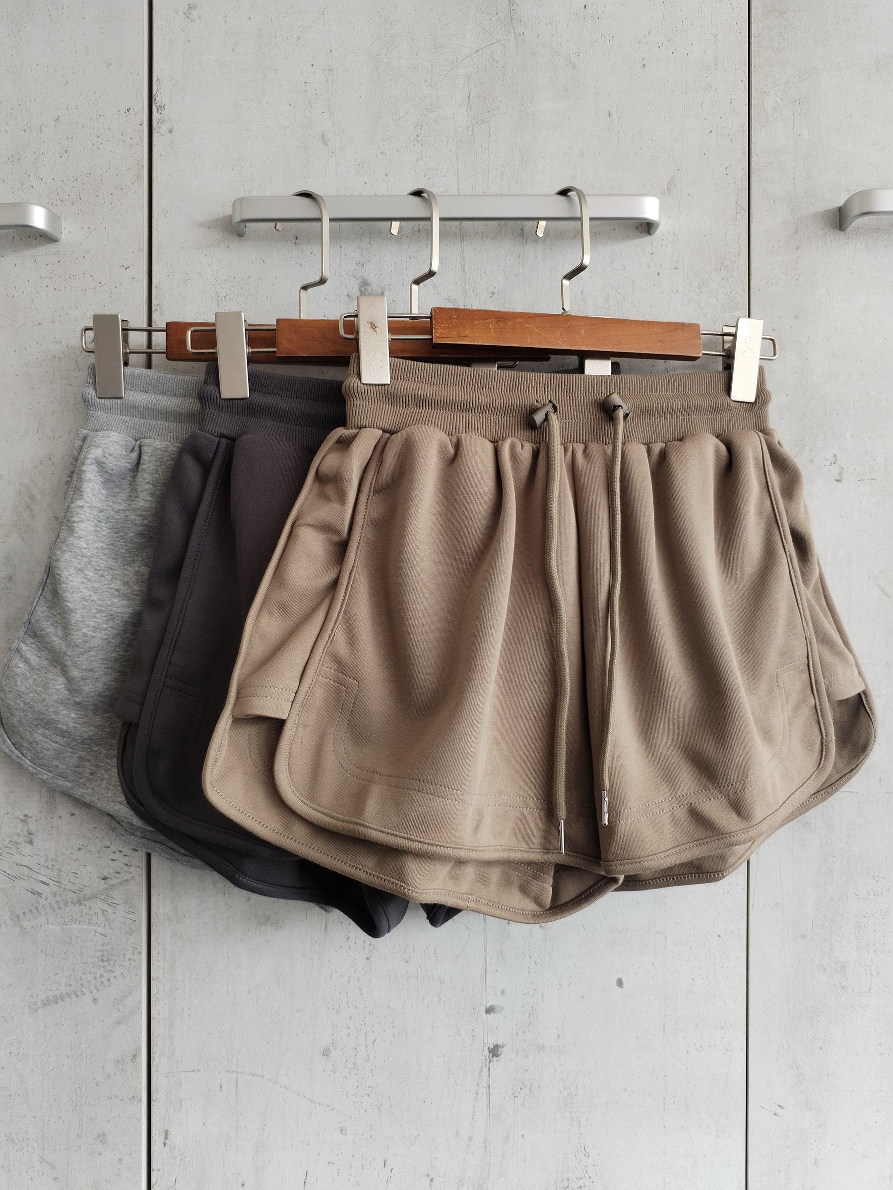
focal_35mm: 29
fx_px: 997
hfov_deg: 48.2
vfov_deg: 61.7
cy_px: 595
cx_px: 446
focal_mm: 4.75
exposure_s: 1/100
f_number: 1.8
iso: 137
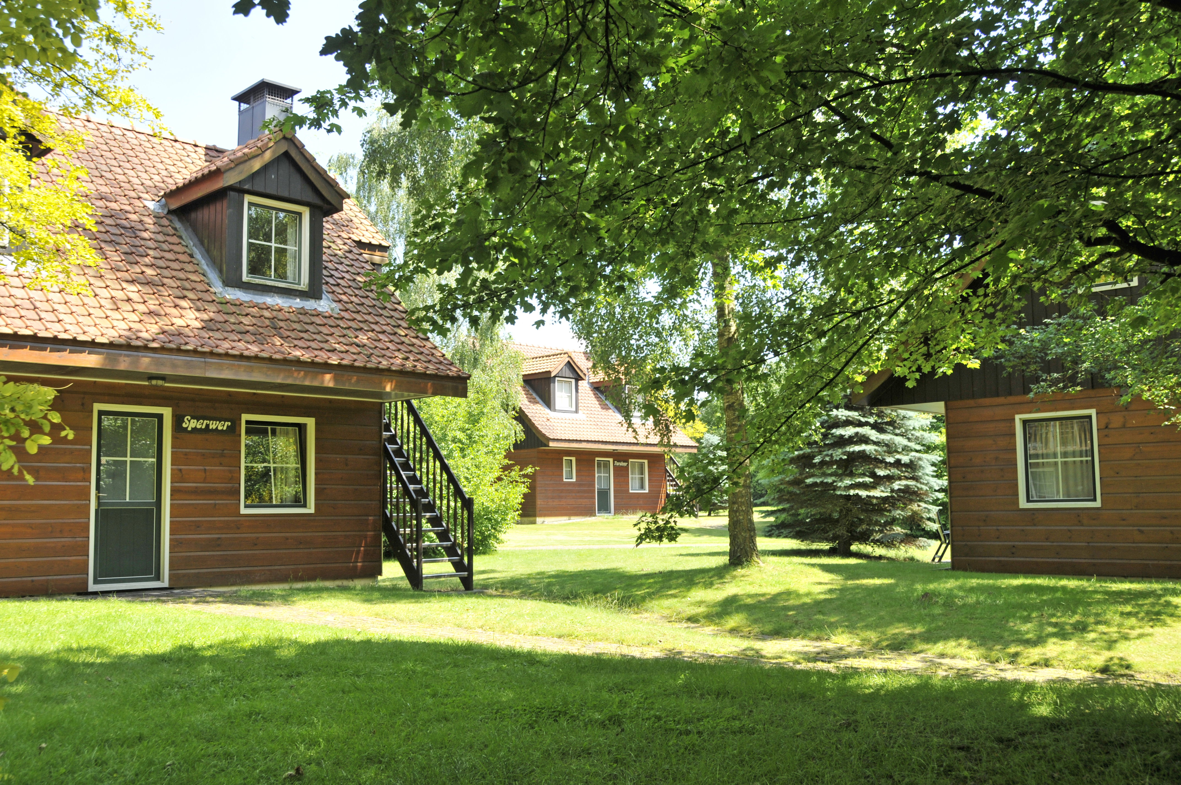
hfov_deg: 57.3
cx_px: 590
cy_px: 392
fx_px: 1081
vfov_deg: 39.9
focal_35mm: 33
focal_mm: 22
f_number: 6.3
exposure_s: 1/160
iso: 250
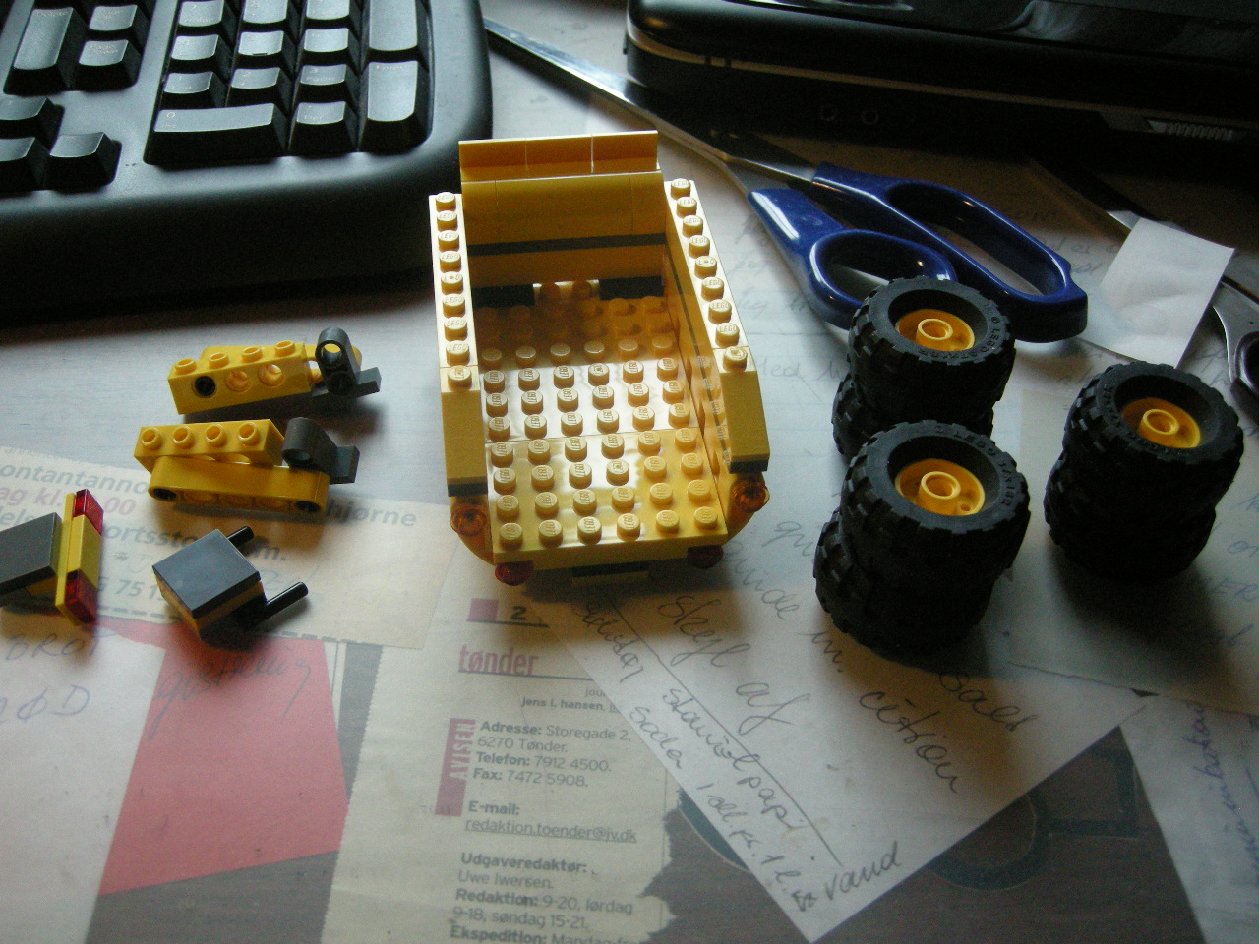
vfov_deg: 39.7
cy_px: 472
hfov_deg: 51.4
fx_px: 1309
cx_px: 630
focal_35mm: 36
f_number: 2.7
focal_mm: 7.5
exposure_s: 1/60
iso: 382
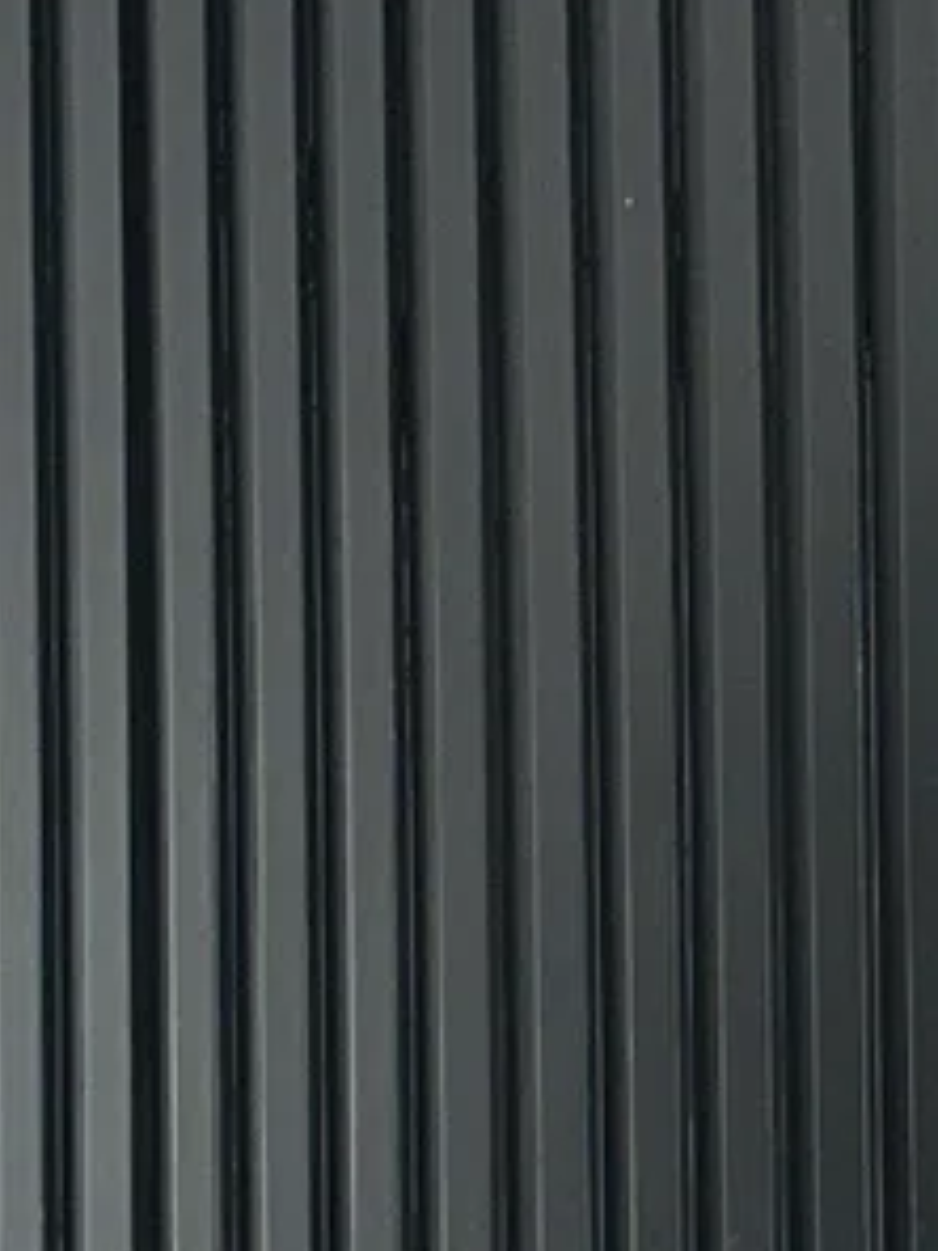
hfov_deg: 8.9
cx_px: 1542
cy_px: 1162
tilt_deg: +2.2
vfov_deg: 12.1
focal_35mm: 162
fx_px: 5853
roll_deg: +0.7
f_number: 1.78
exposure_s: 1/60
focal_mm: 6.86
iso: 800
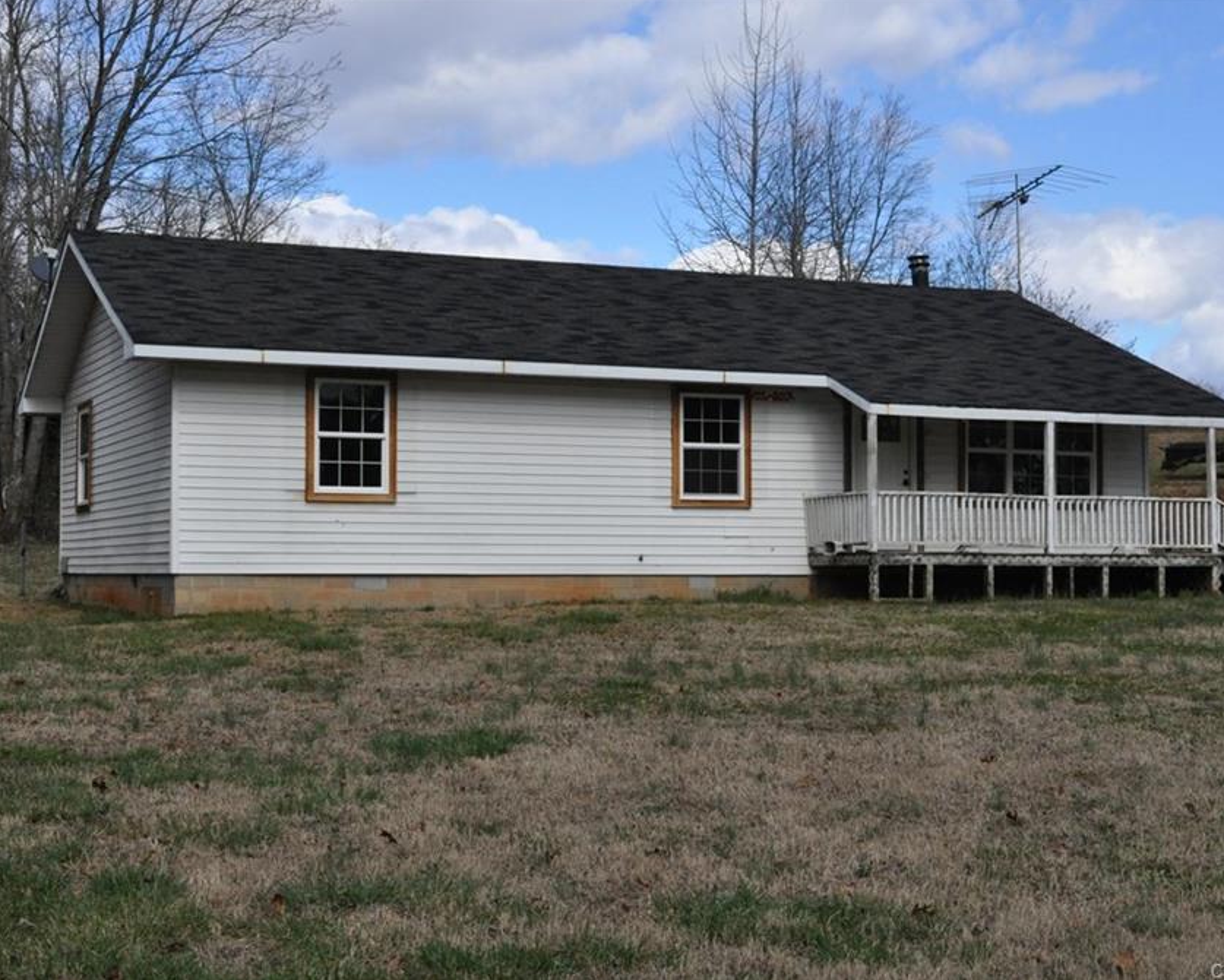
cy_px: 488
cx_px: 620
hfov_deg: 34.1
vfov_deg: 27.6
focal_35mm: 55
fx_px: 1993
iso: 1000
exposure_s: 1/800
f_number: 14
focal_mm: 32
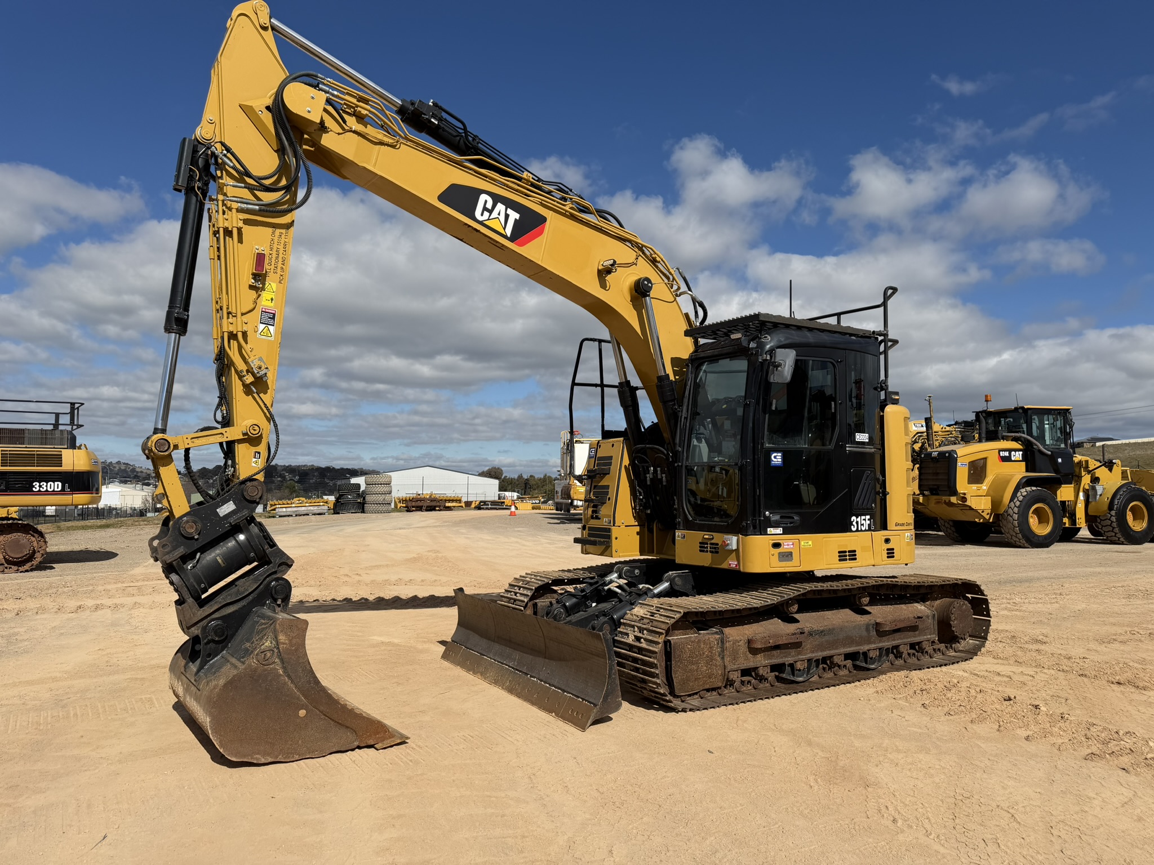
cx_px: 577
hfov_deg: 71.6
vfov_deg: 56.8
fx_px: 800
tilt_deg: +3.2
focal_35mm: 24
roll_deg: -0.3
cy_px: 432
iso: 80
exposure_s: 1/9091
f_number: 1.78
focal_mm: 6.76
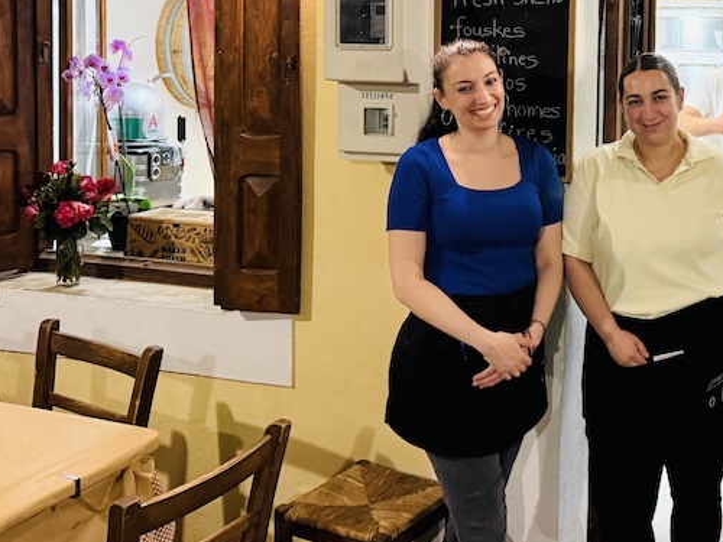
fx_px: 1003
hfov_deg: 37.5
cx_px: 628
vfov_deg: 29.6
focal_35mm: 48
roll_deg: -1.8
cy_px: 111
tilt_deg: -1.8
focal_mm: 6.76
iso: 500
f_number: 1.78
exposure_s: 1/50
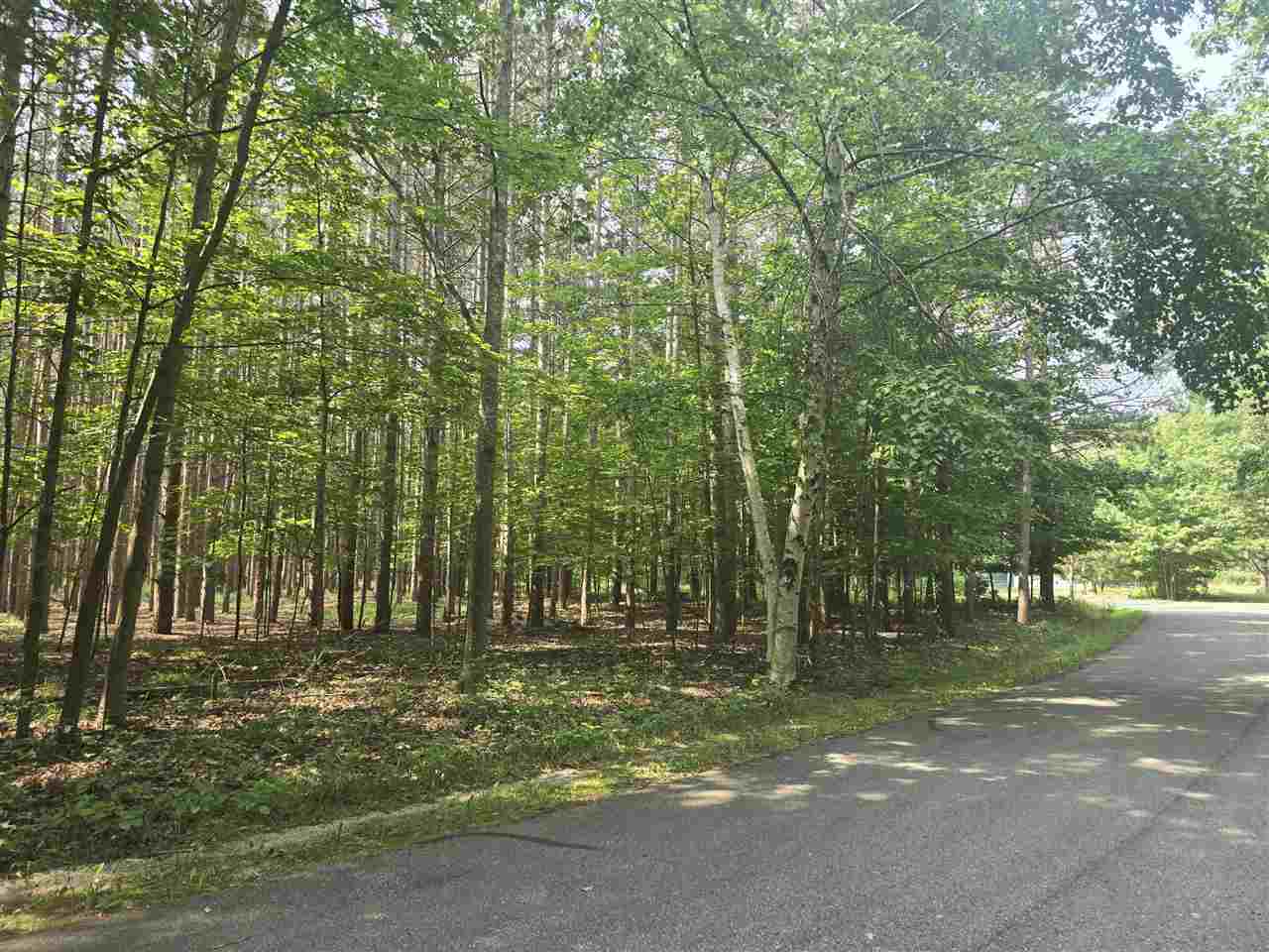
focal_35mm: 23
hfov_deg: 73.9
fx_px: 843
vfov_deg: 58.9
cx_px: 634
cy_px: 476
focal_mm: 6.3
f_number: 1.7
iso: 32
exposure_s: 1/180
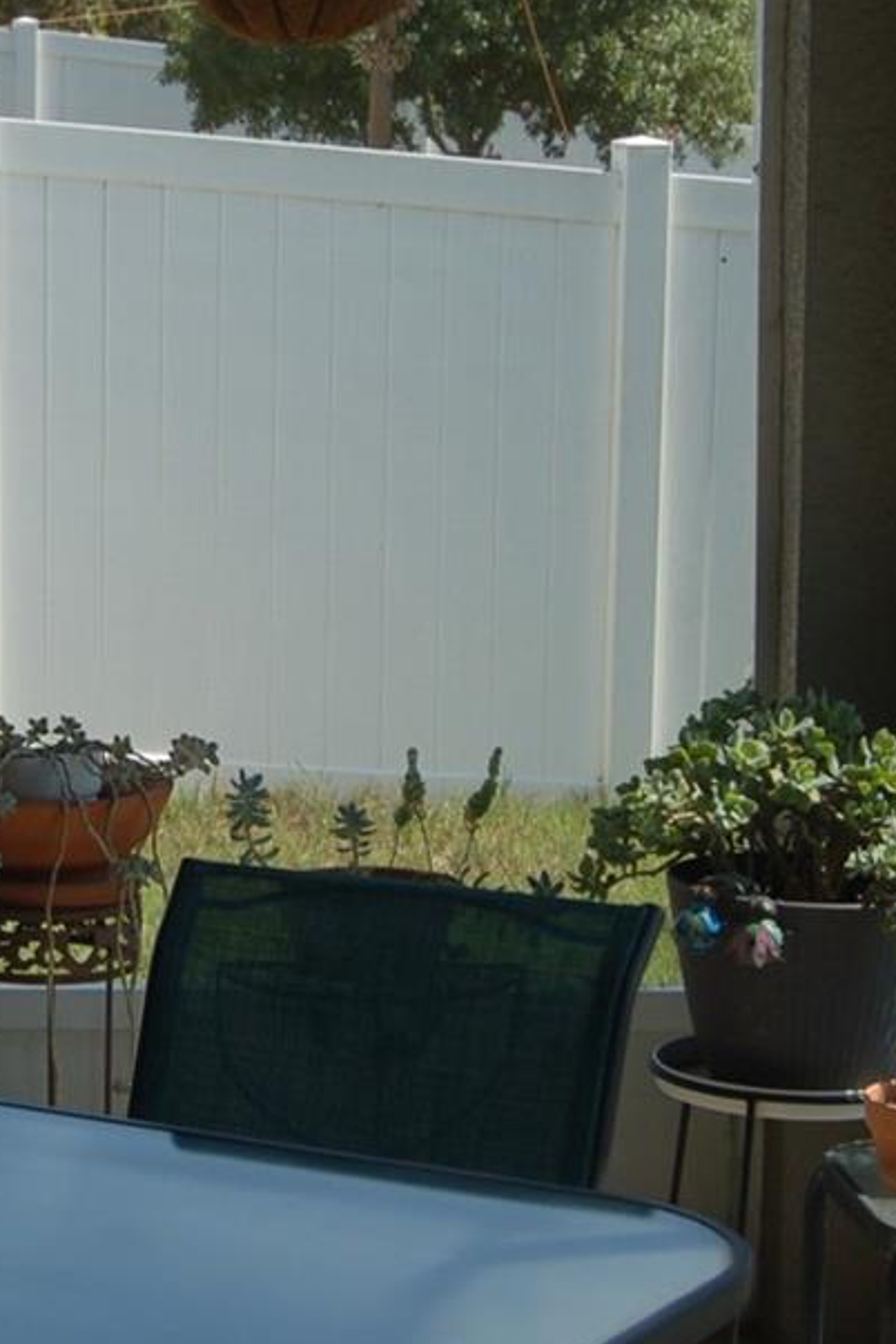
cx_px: 2
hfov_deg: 9.0
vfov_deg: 13.6
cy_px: 558
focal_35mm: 151
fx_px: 5637
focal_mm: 38
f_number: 5
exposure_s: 1/640
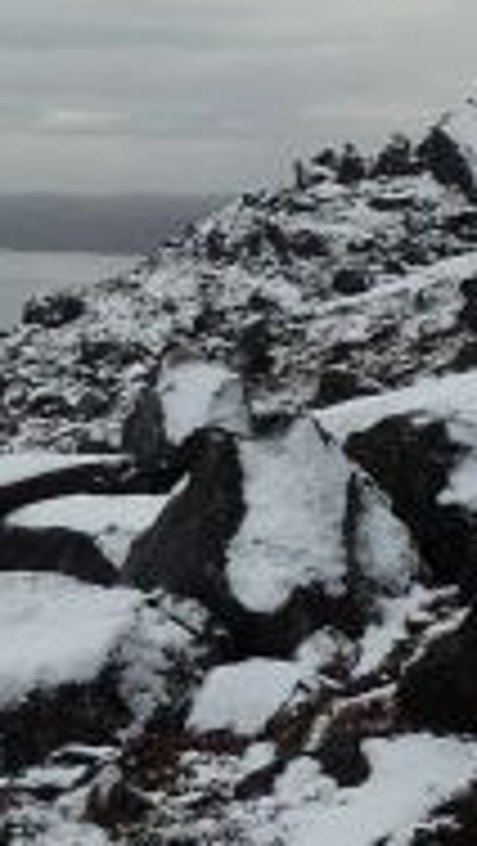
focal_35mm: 116
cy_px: 230
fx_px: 2604
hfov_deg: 9.9
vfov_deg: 18.4
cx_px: -374
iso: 80
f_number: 4
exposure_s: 1/320
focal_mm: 4.1
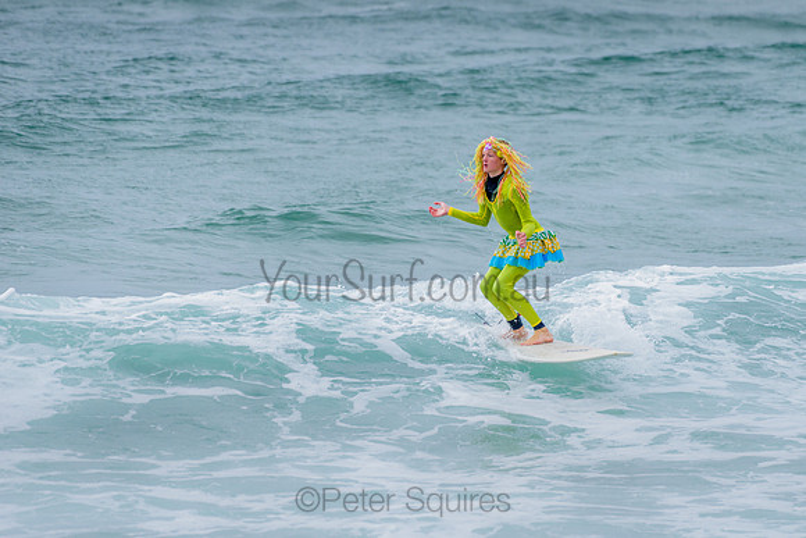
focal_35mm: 613
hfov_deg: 3.4
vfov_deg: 2.2
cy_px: 208
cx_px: 493
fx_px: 13728
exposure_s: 1/2000
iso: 640
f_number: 5.6
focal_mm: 500
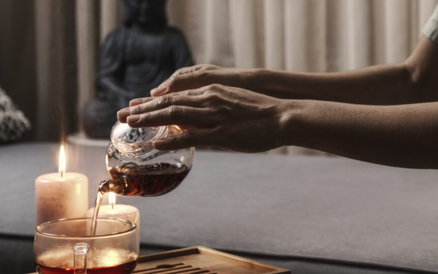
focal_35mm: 112
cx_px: 276
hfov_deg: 18.6
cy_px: 44
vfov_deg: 11.6
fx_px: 1337
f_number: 8
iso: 200
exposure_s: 1/4
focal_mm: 75
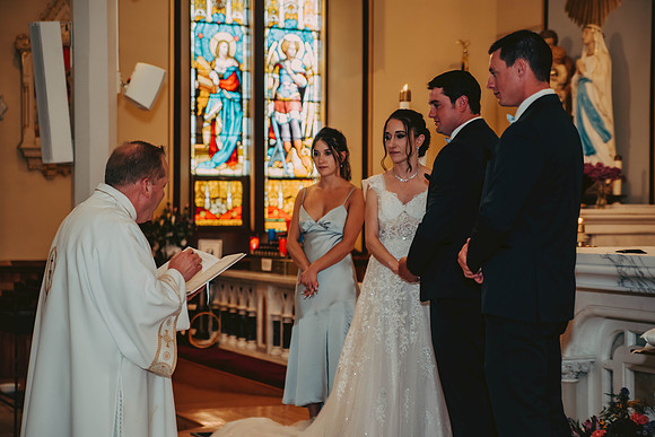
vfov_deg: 18.2
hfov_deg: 27.0
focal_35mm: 75
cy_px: 218
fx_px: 1365
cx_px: 328
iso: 800
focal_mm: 75
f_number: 2.8
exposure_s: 1/100
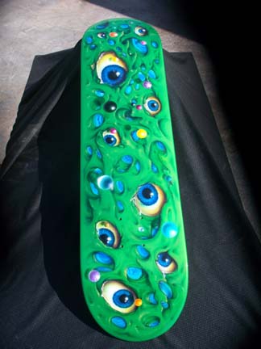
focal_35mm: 36
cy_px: 174
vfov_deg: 51.4
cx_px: 130
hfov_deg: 39.7
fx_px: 362
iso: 64
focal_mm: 7.54
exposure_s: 1/640
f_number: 2.8
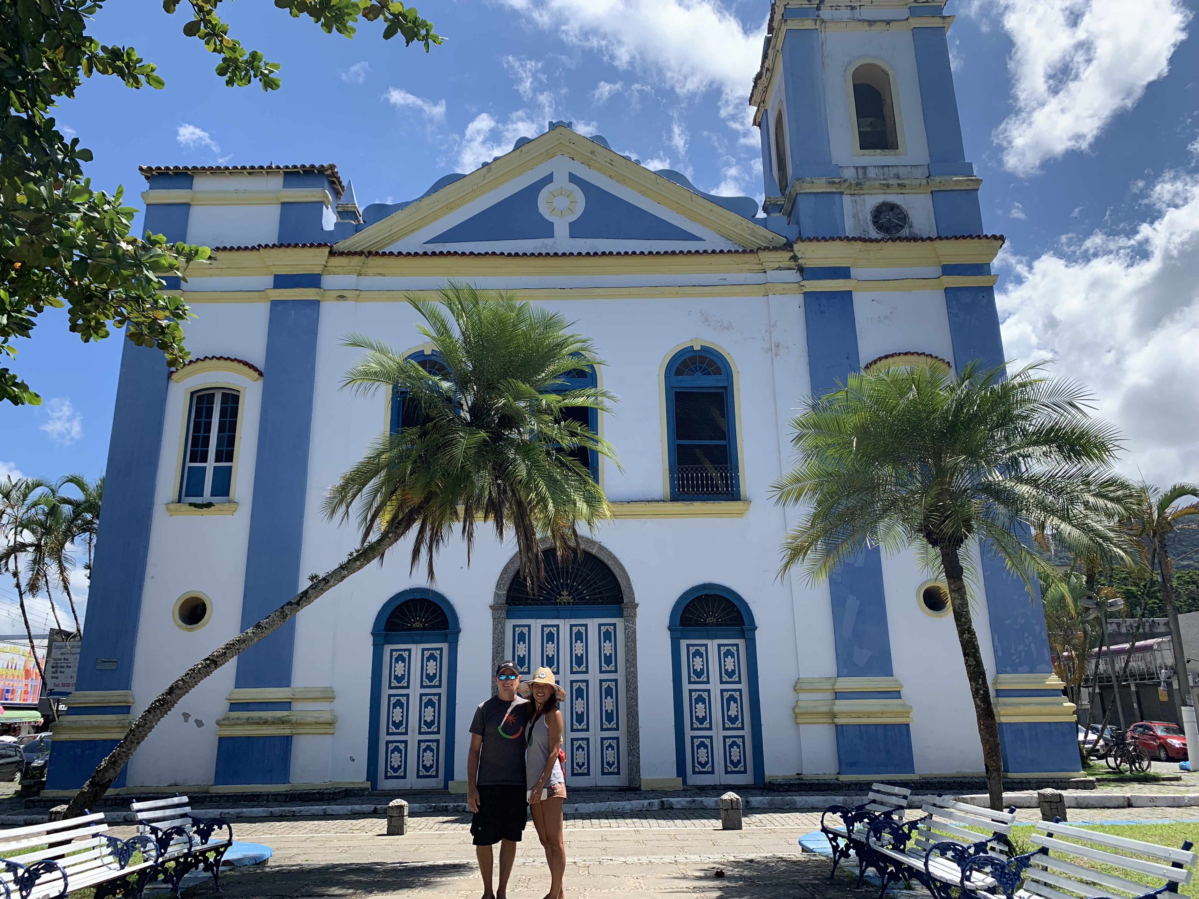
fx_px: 901
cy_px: 450
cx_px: 600
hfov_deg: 67.3
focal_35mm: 26
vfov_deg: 53.1
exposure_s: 1/1748
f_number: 1.8
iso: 25
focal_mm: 4.25
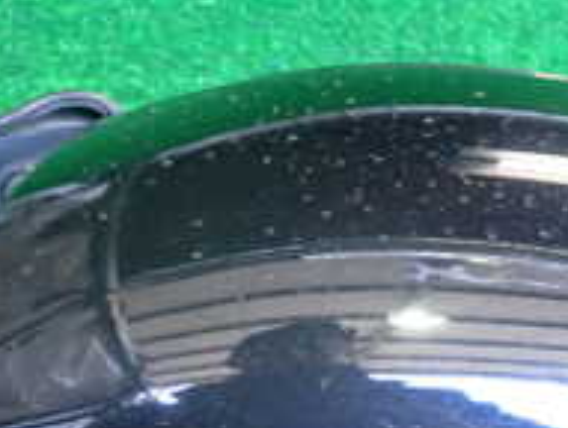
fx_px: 1545
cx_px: 428
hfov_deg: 20.7
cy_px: 428
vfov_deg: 15.5
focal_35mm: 94
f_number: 2.3
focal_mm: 5.4
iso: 250
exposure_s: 1/30
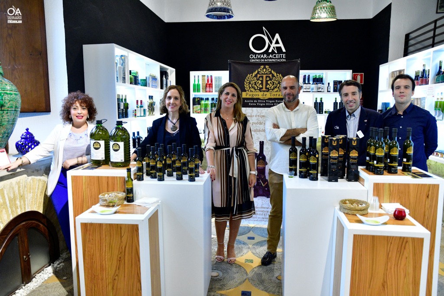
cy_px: 148
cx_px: 222
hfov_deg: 64.5
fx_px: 352
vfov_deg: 45.7
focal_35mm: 28
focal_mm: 19
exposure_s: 1/100
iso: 2500
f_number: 4
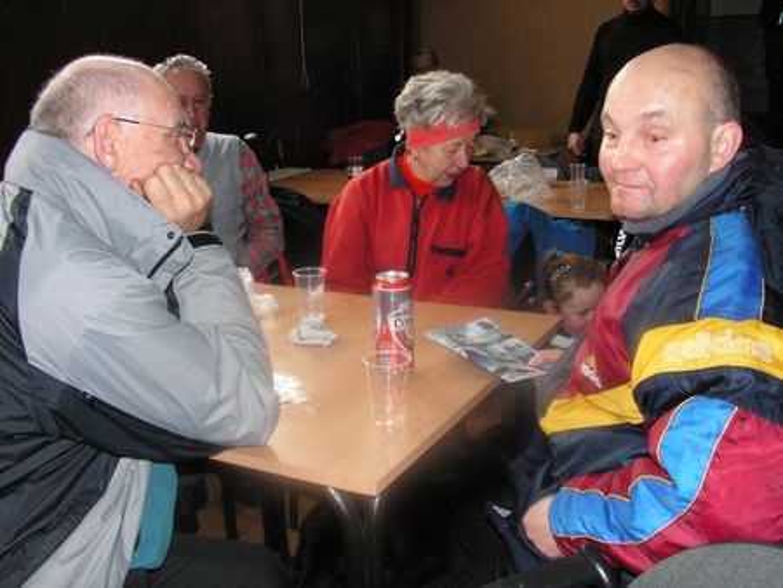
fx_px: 815
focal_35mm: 36
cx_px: 392
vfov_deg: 39.7
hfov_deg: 51.3
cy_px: 294
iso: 100
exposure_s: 1/40
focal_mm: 6
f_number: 3.2
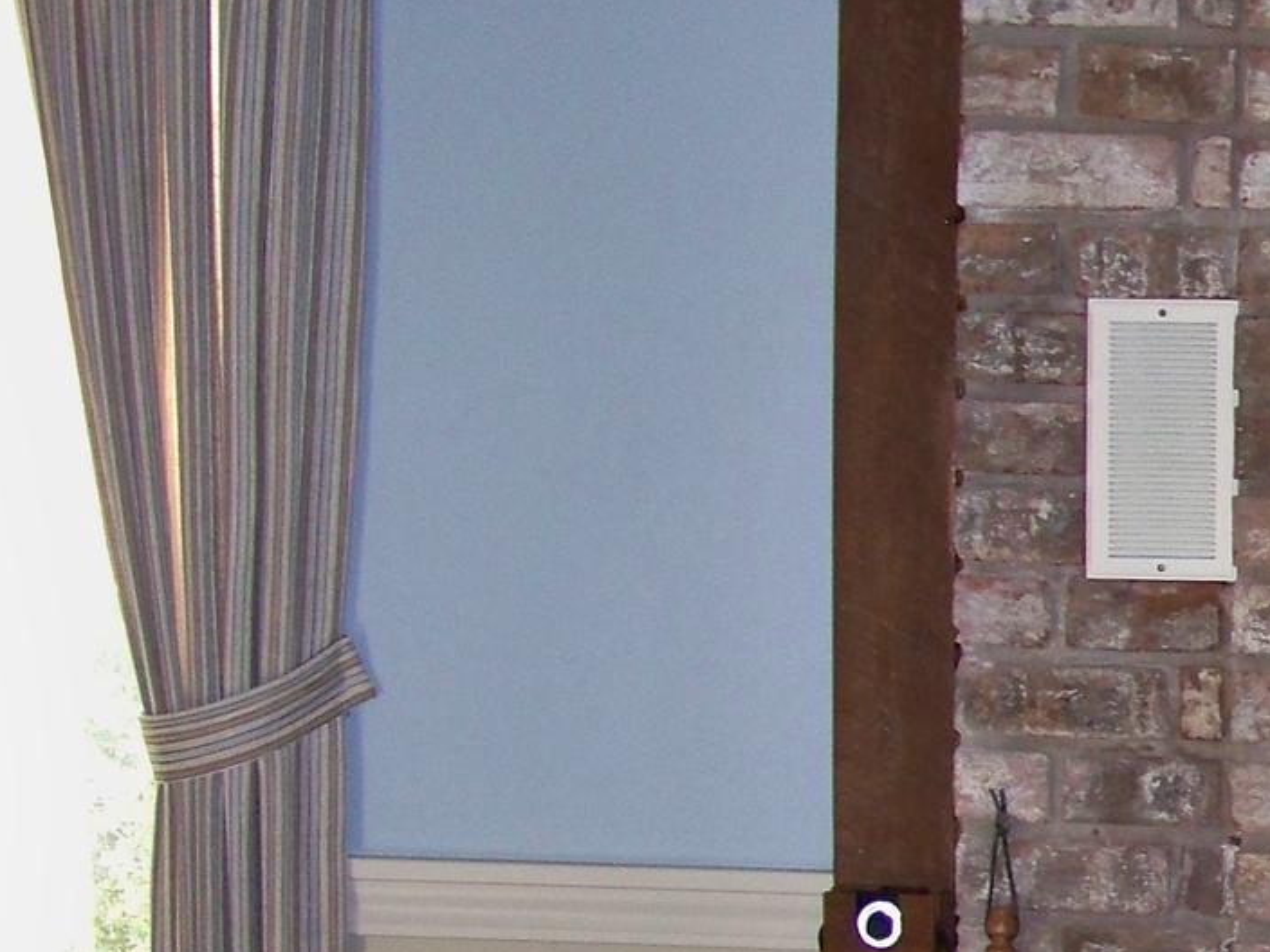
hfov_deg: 18.5
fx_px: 3522
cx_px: 1811
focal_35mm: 96
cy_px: 774
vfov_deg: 15.3
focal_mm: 5.85
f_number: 2.8
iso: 200
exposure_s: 1/30
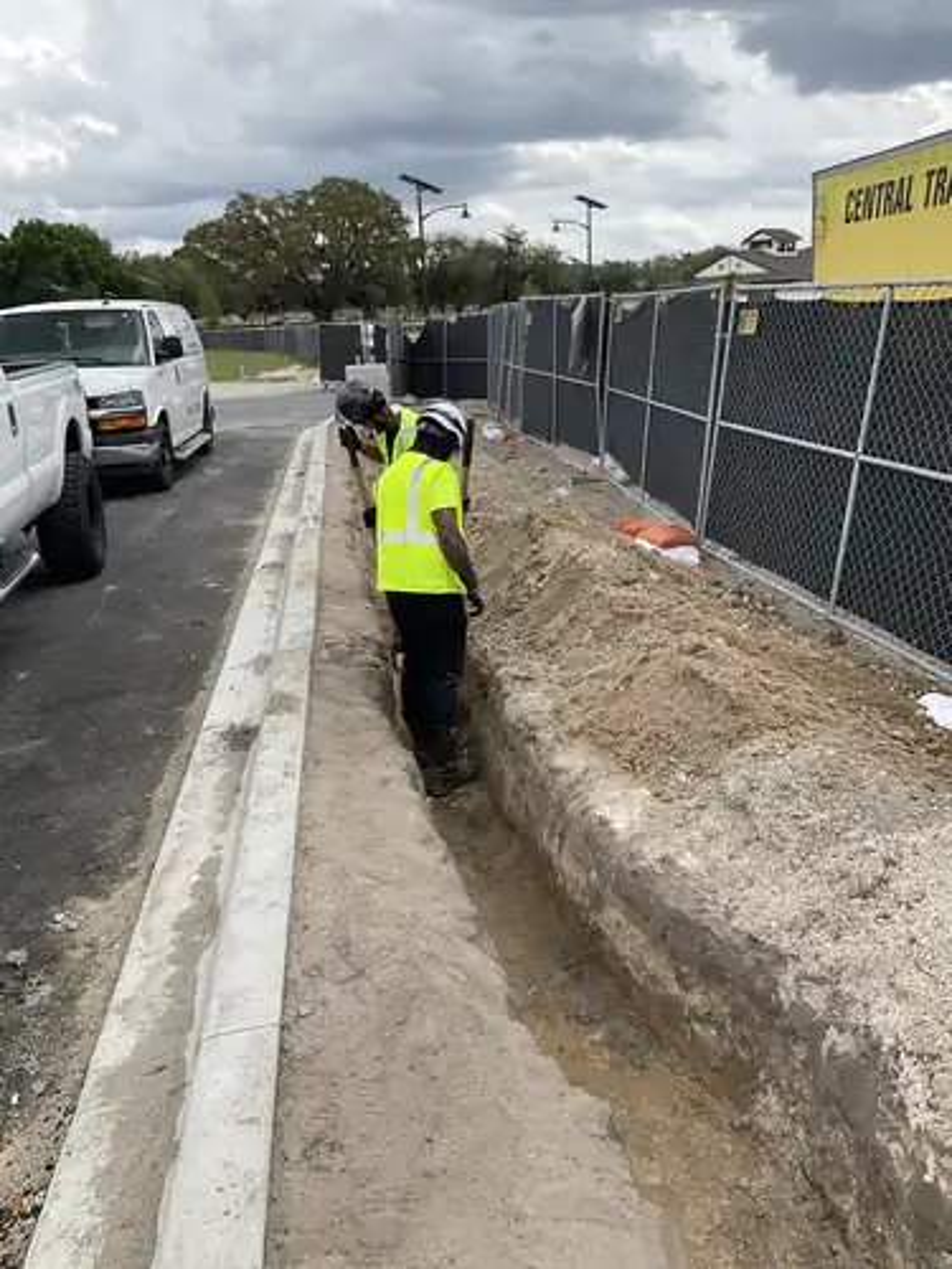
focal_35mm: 29
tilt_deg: -17.3
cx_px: 476
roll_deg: +4.0
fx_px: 1063
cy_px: 634
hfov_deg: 48.2
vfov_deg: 61.7
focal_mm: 3
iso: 16
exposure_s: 1/1035
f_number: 1.8
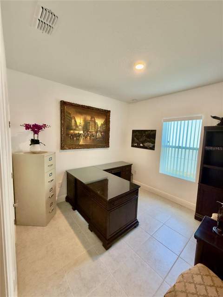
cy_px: 148
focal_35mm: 14
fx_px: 120
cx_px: 112
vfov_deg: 102.1
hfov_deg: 85.7
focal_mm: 2.22
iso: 250
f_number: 2.2
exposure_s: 1/60
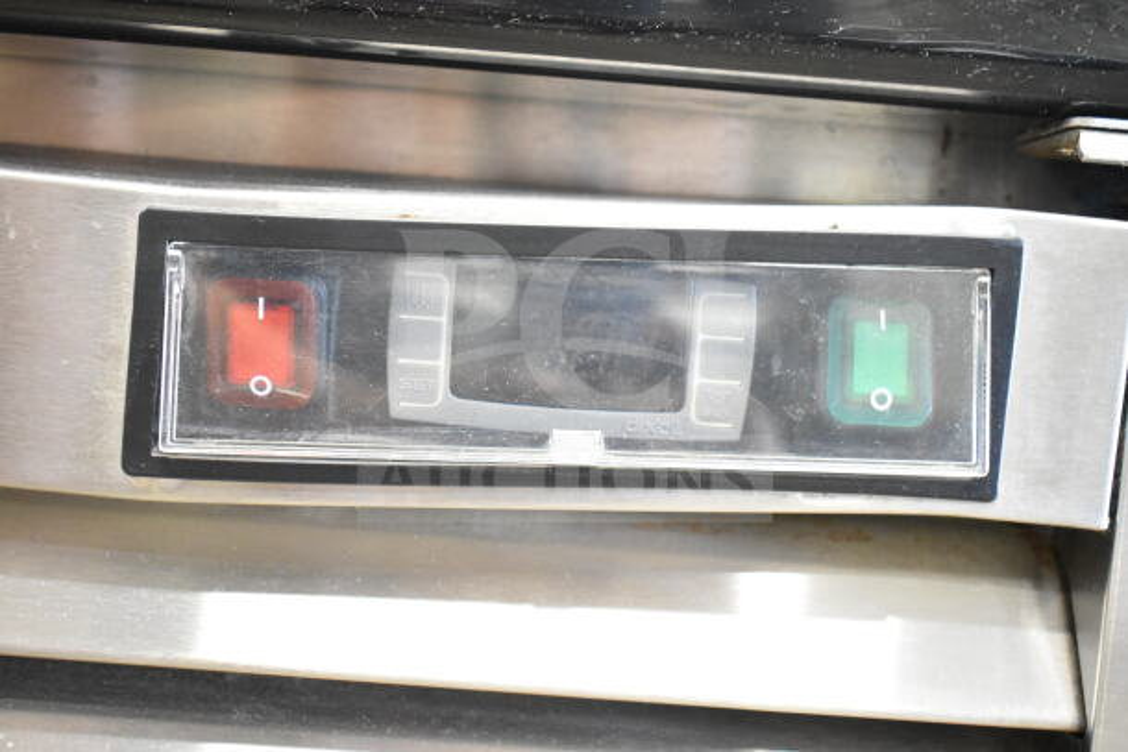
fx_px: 1457
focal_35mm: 46
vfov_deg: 29.0
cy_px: 376
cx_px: 564
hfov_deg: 42.3
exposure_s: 1/50
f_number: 4.2
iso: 6400
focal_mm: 31
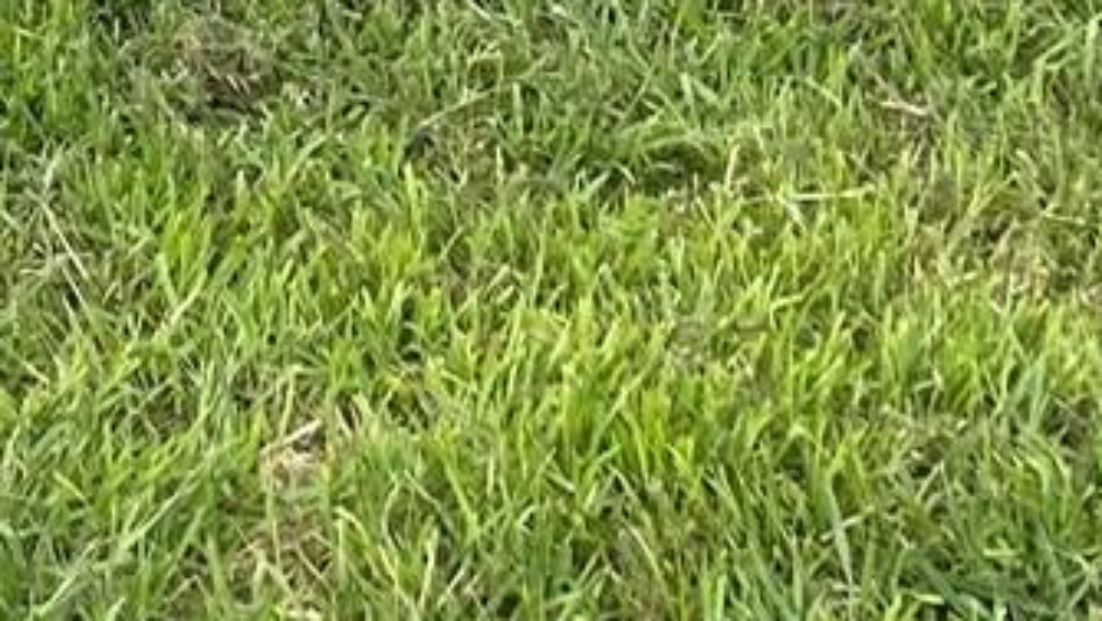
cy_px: -1554
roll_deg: -1.2
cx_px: 151
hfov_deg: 12.4
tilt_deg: -7.3
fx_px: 5059
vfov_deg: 6.2
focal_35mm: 173
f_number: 1.5
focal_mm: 5.7
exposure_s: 1/909
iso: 50
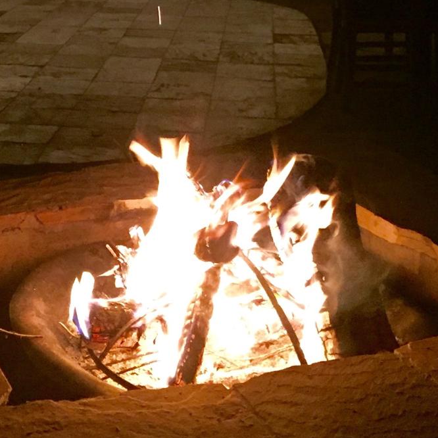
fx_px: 1102
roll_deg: +0.8
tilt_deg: -6.0
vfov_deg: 21.3
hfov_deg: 22.2
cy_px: -49
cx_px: 104
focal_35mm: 77
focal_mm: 4.15
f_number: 2.2
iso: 400
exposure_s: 1/15
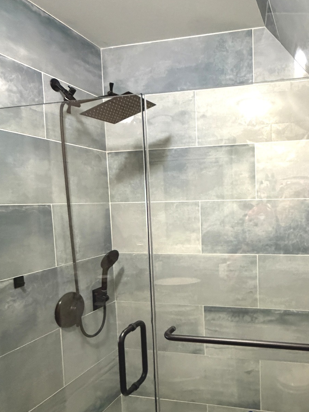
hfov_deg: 47.8
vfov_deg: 65.2
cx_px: 258
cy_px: 227
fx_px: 321
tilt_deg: -4.9
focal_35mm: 27
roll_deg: +1.0
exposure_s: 1/60
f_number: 2.2
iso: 800
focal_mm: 2.22
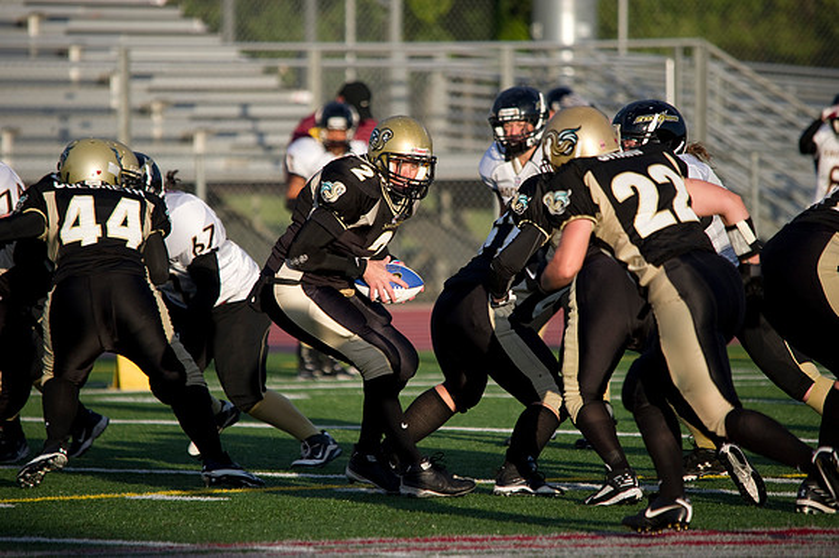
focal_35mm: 500
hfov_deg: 4.1
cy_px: 279
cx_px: 420
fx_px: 11646
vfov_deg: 2.7
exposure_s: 1/1000
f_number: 6.3
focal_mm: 500
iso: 500
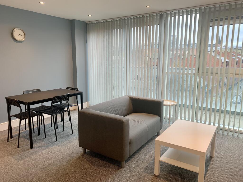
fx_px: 183
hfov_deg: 67.3
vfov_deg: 53.1
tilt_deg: -9.2
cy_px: 91
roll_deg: +0.6
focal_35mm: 26
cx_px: 122
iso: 80
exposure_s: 1/50
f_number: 1.8
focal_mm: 4.25
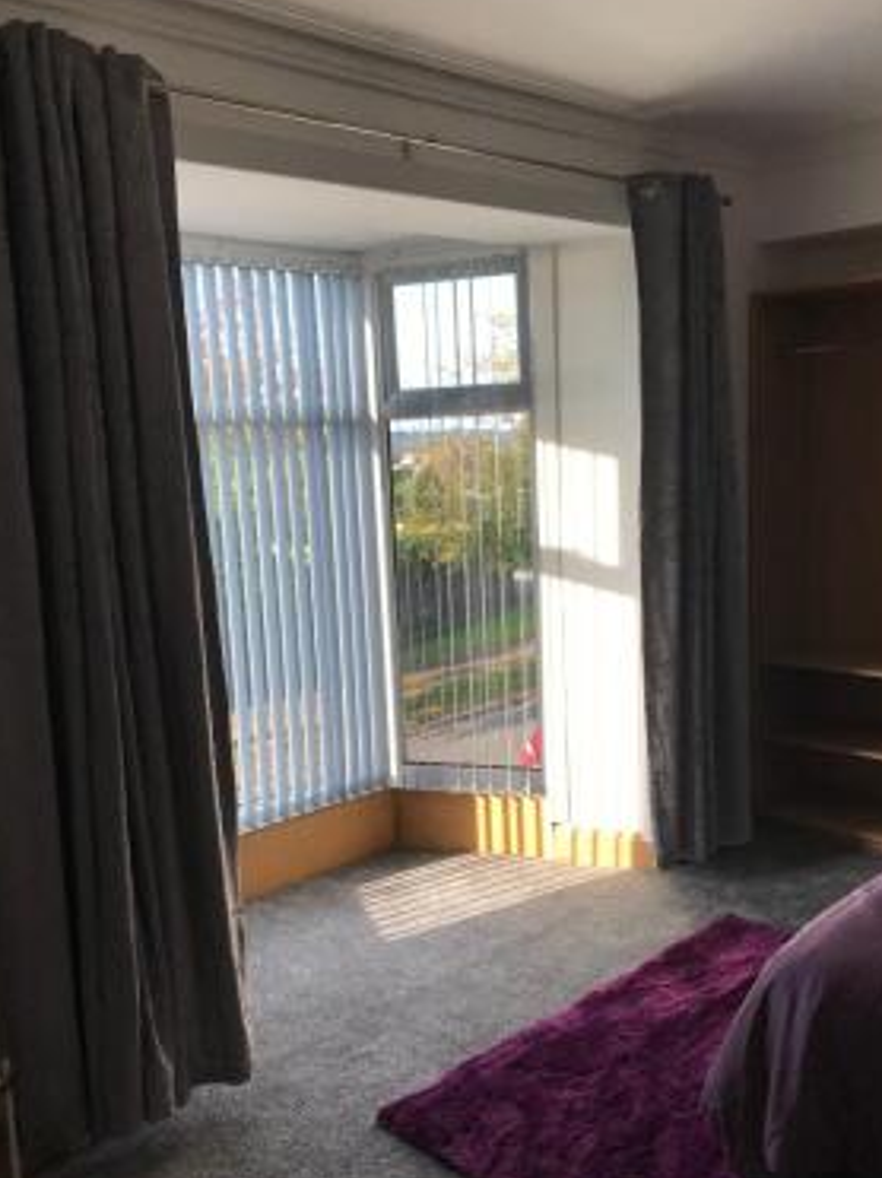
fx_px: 1122
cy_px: 646
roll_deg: +1.9
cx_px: 454
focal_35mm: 33
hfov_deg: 42.9
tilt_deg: -8.6
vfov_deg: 55.3
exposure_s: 1/353
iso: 20
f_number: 1.8
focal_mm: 3.99
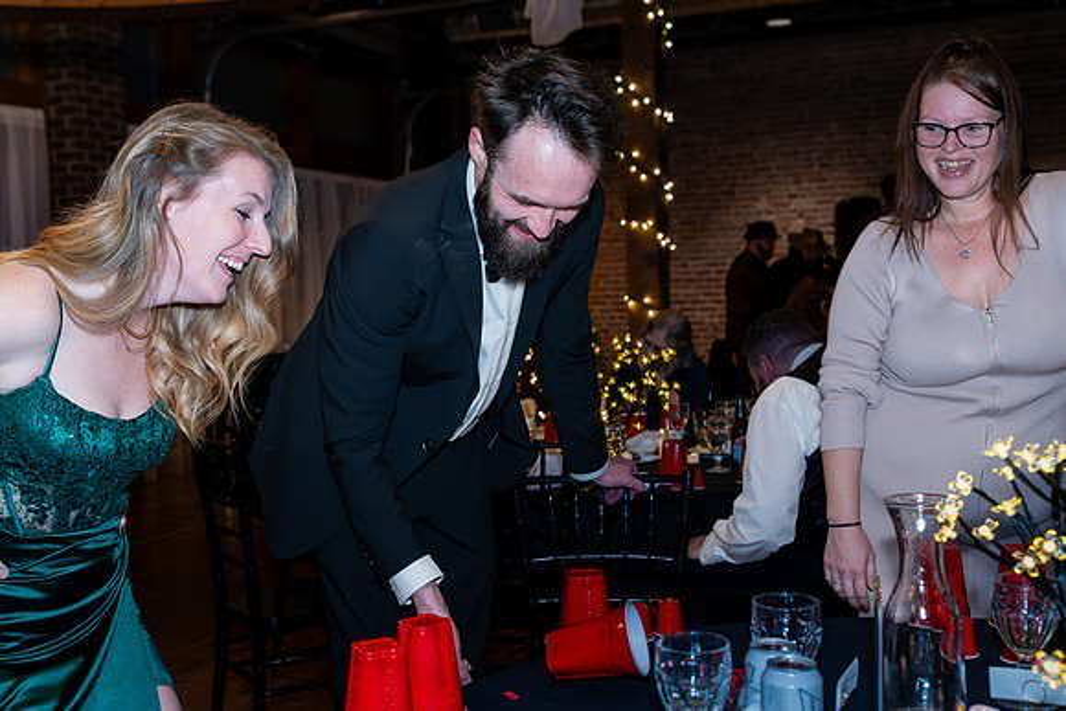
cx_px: 533
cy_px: 356
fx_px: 1185
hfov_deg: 48.4
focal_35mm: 40
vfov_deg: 33.4
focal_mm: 40
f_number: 5
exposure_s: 1/250
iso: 6400
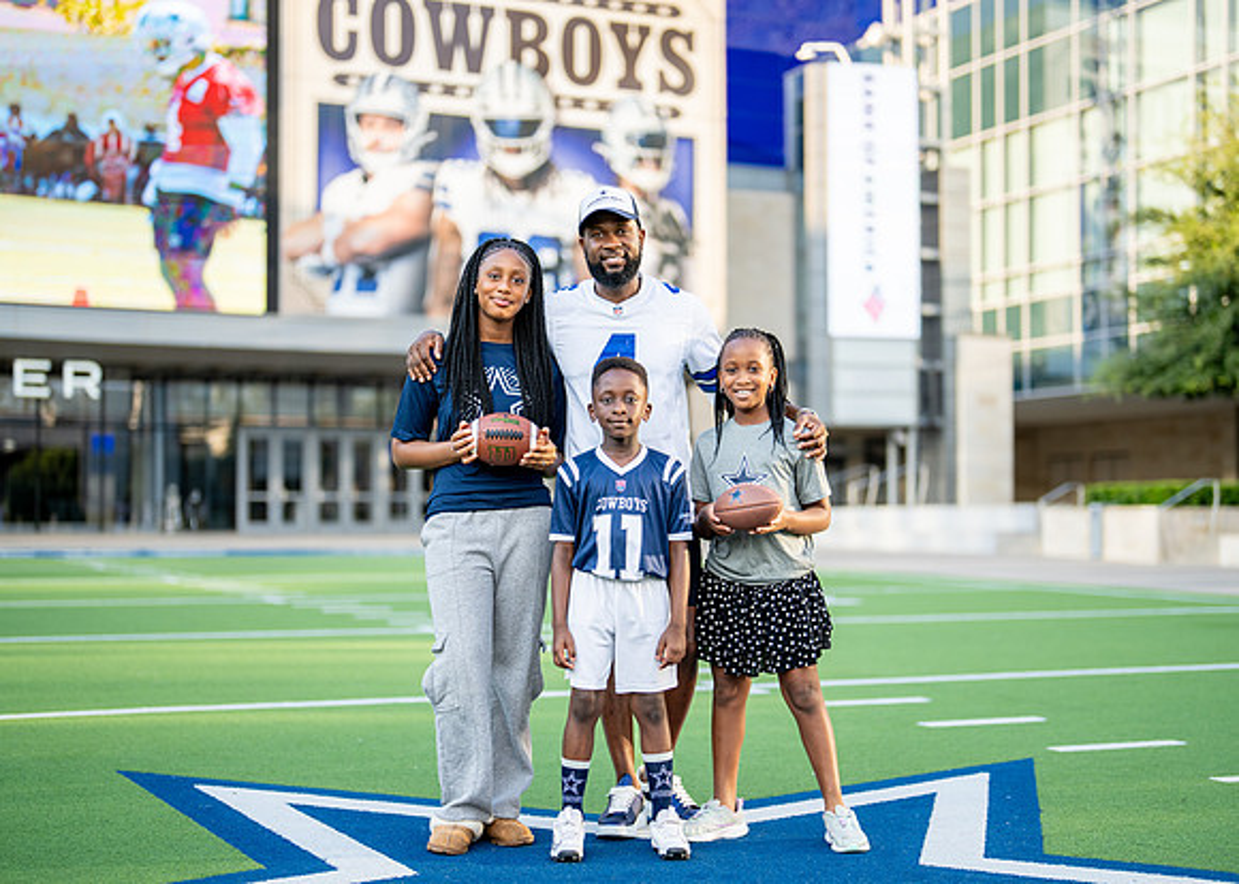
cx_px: 652
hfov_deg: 34.1
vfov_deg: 24.7
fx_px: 2022
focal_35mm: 57
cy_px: 481
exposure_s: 1/1250
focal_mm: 50
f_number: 1.2
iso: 100
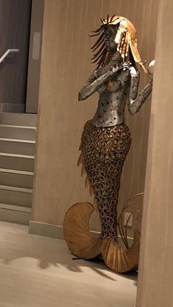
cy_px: 148
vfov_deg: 28.2
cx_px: -35
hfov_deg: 15.5
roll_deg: -2.1
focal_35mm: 75
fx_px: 611
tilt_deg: -3.9
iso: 40
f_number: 1.8
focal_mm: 3.99
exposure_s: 1/17
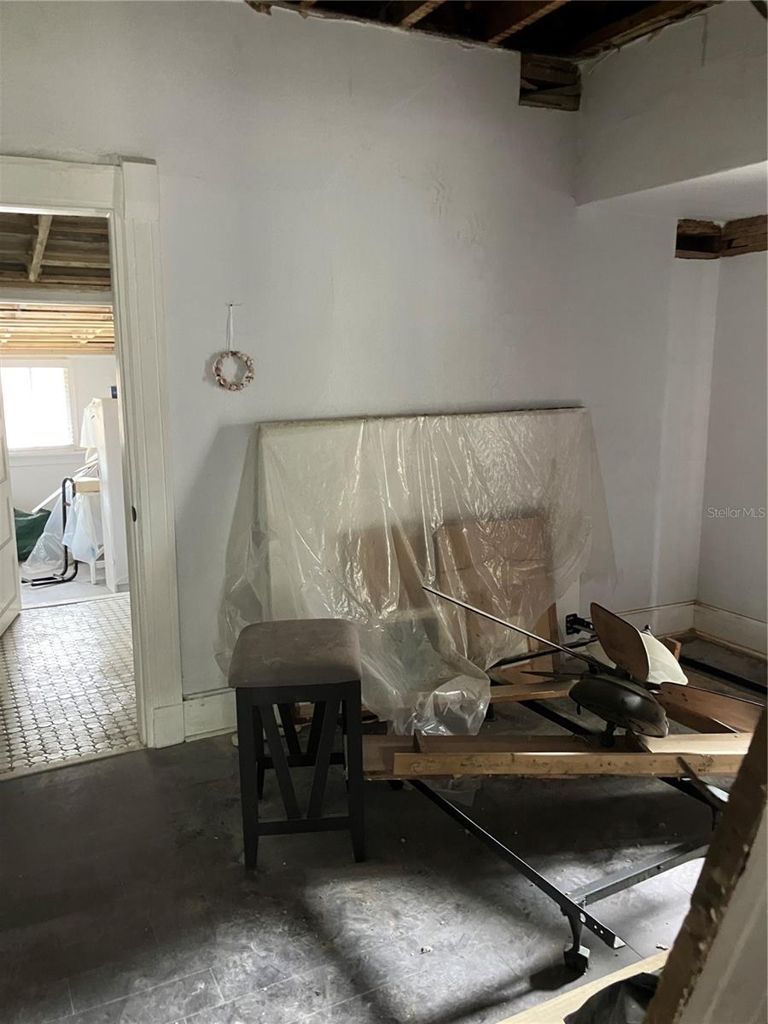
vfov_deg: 63.4
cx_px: 384
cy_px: 512
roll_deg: +0.0
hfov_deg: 49.7
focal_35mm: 28
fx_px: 828
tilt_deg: -11.7
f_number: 1.8
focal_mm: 3.99
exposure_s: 1/30
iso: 500
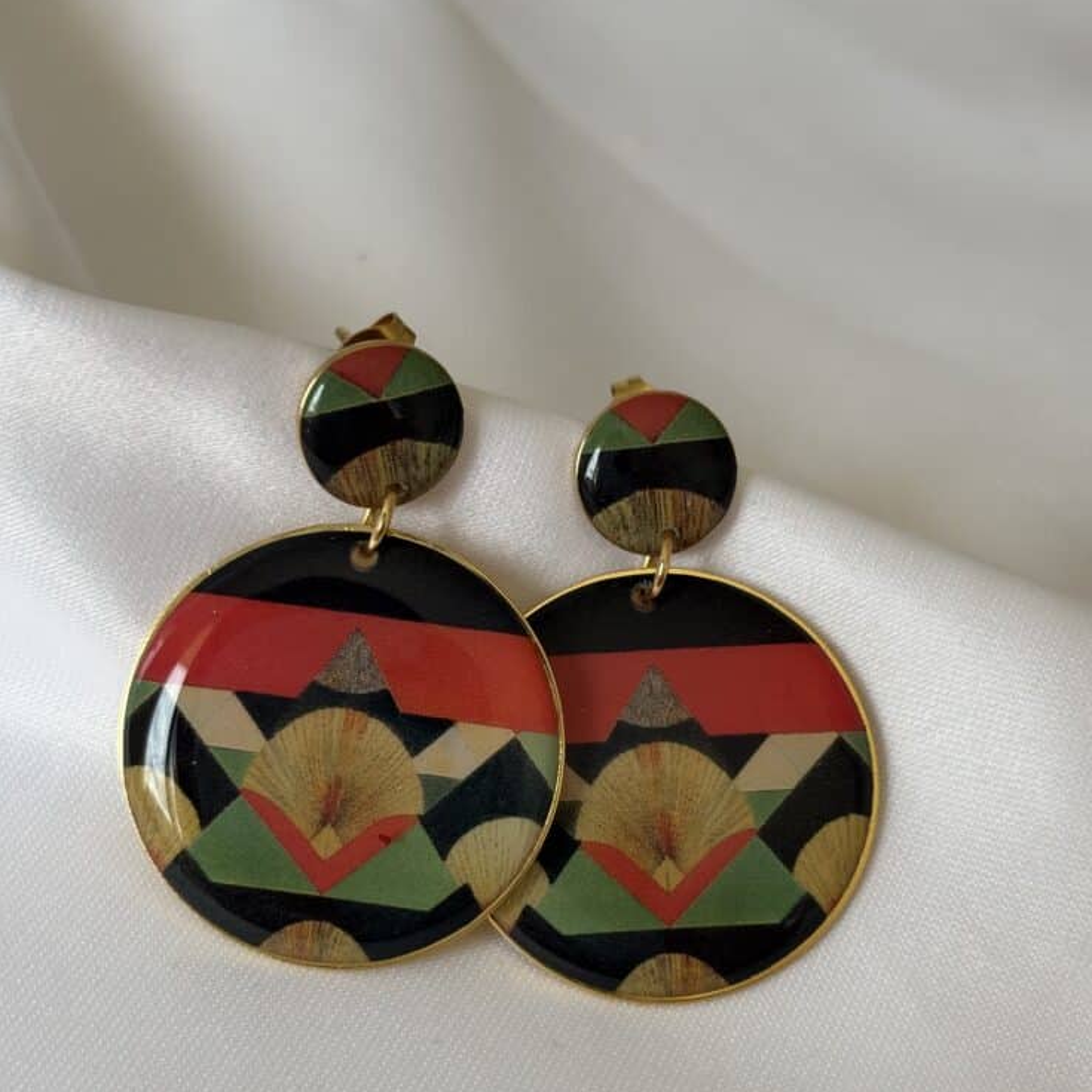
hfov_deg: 26.9
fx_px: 2284
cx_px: 545
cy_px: 634
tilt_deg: -46.6
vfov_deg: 26.9
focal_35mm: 64
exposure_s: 1/303
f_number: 1.6
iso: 32
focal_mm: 5.96
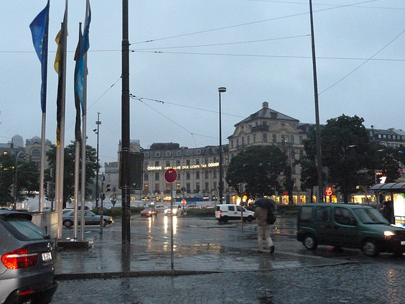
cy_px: 149
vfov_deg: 39.7
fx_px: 421
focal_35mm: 36
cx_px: 200
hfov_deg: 51.4
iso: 1000
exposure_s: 1/60
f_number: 3.5
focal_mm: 5.7
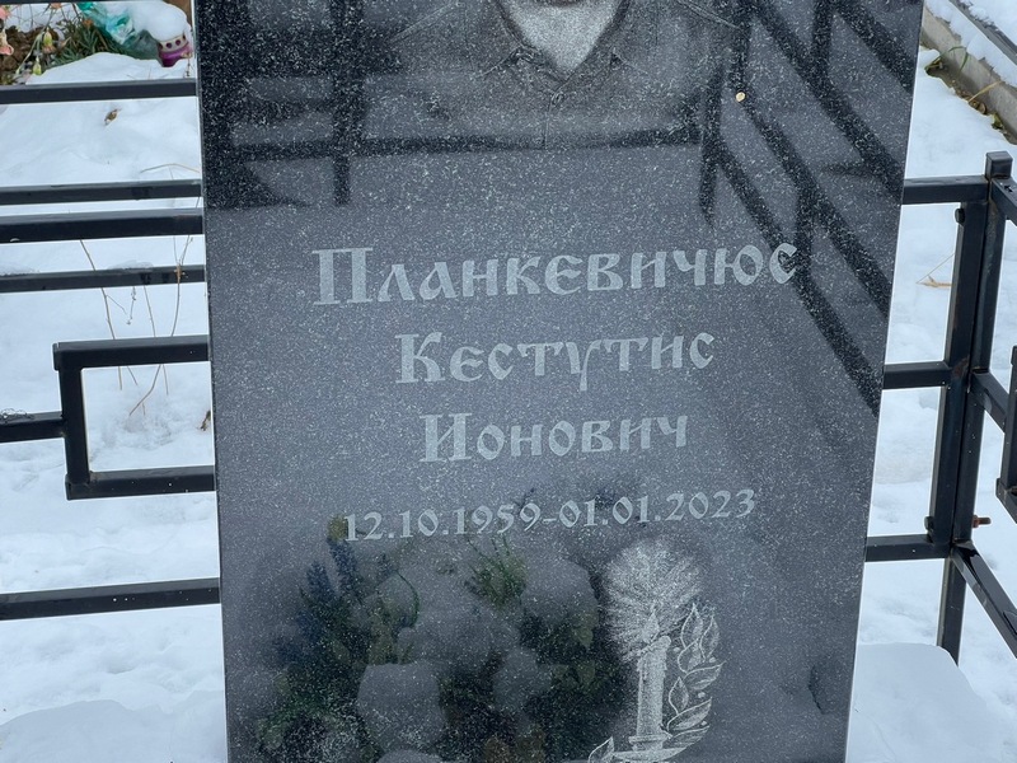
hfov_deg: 25.3
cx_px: 508
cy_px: 382
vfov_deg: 19.1
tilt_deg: -28.0
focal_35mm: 77
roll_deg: +0.7
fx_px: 2262
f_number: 2.8
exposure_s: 1/99
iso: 50
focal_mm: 9
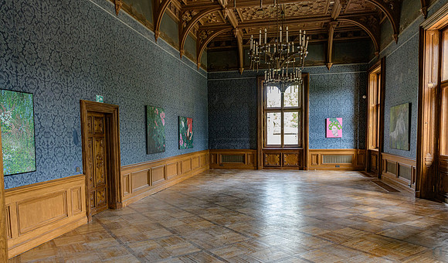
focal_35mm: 27
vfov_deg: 44.0
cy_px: 157
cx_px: 213
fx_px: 323
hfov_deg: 69.4
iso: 1800
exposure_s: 1/50
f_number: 7.1
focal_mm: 24
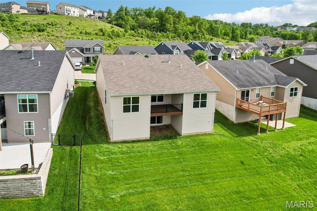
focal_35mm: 22
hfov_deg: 78.6
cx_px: 158
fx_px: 194
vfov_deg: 57.2
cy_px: 106
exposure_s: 1/2500
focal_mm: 8.4
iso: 100
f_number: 2.8
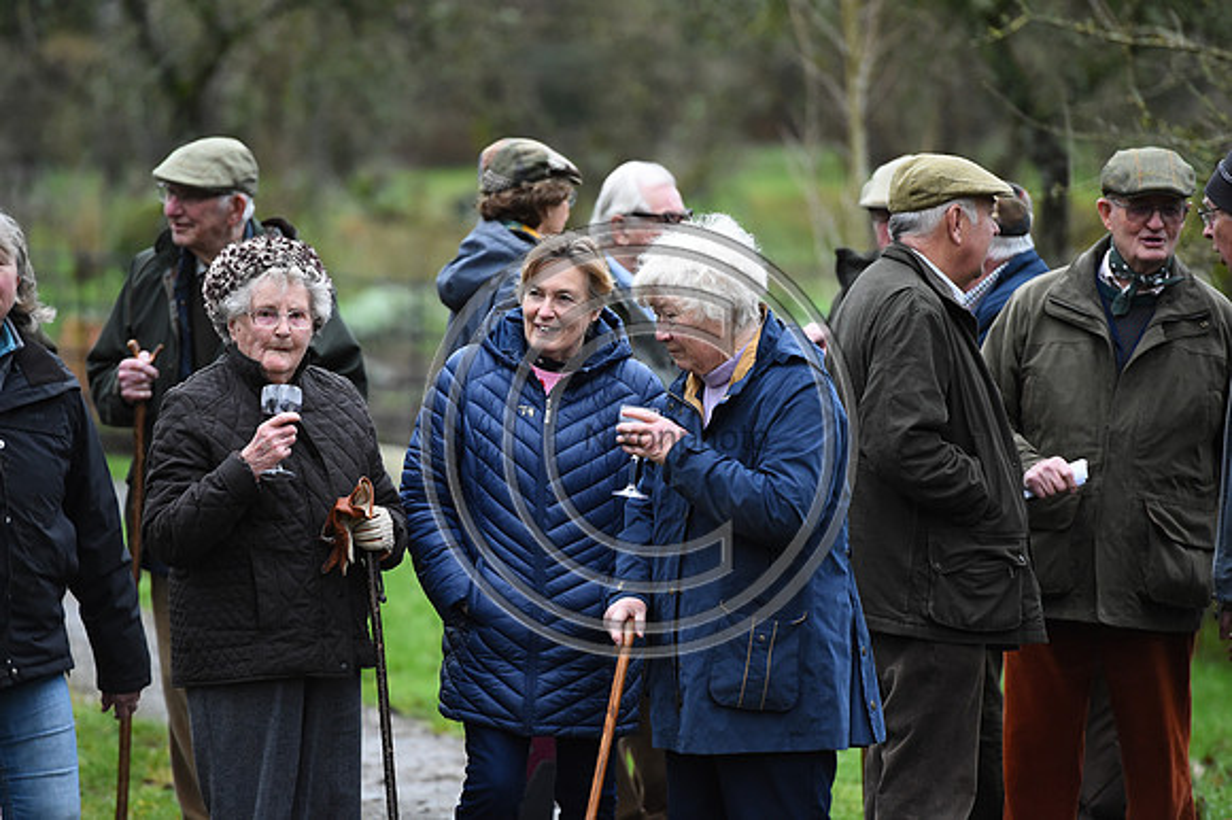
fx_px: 6840
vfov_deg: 6.9
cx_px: 616
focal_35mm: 200
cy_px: 410
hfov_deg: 10.3
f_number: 3.5
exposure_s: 1/1250
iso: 3200
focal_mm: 200
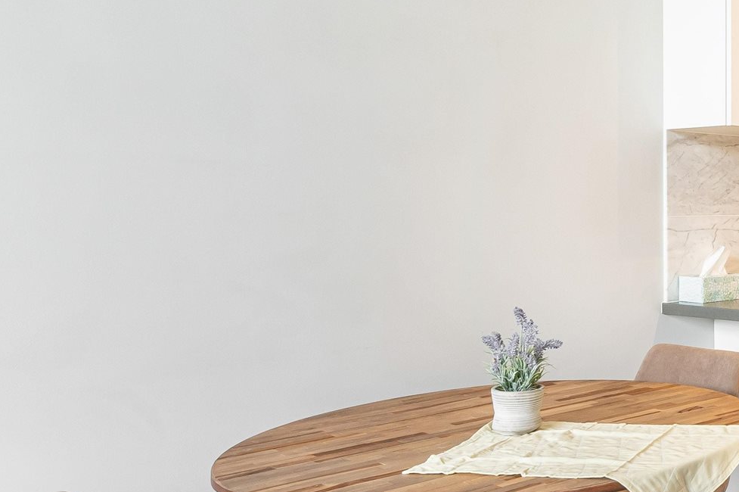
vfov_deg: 30.4
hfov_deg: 34.2
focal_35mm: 44
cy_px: 211
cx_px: 919
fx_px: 903
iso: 100
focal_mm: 14
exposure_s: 1/6
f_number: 11
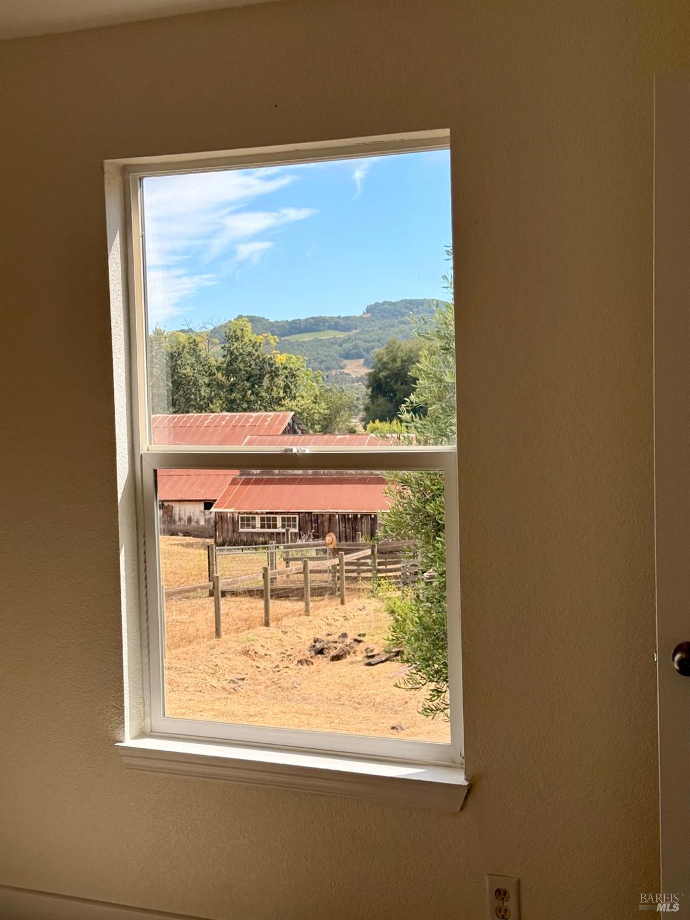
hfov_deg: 30.3
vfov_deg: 39.7
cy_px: 460
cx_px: 345
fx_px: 1276
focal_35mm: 48
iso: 64
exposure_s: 1/2494
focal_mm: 6.76
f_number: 1.78
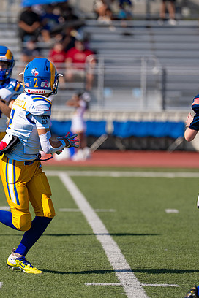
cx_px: 43
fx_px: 2985
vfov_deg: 5.7
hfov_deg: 3.8
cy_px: 169
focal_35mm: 360
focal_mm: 200
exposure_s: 1/2500
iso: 100
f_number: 2.8
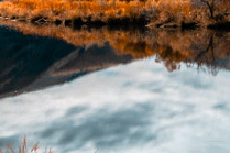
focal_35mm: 115
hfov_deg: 16.7
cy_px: -119
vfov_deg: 11.1
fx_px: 734
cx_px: 308
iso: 160
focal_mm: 24
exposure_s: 1/250
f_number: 20
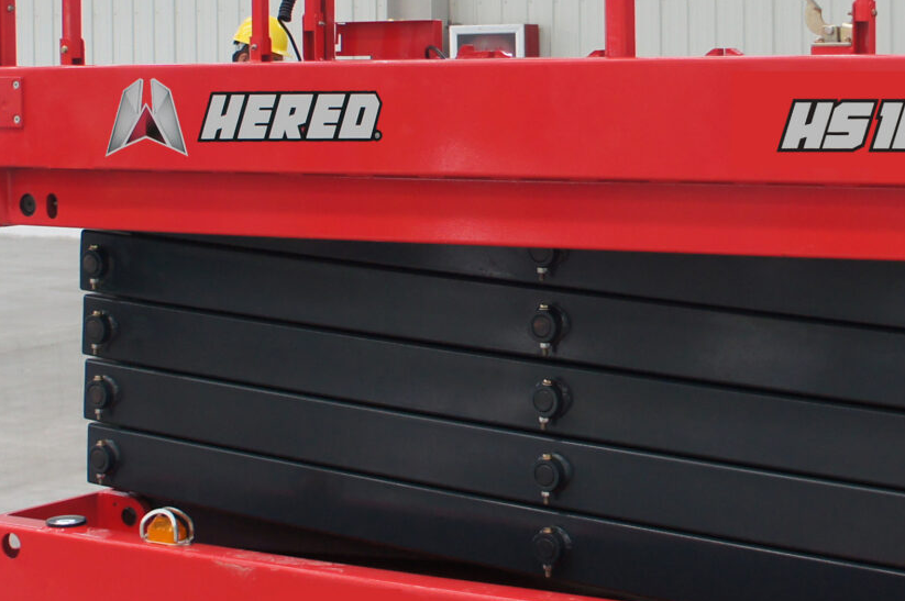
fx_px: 2110
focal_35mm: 84
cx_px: 596
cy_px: 115
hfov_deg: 24.1
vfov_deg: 16.1
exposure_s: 1/160
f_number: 4
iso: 400
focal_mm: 18
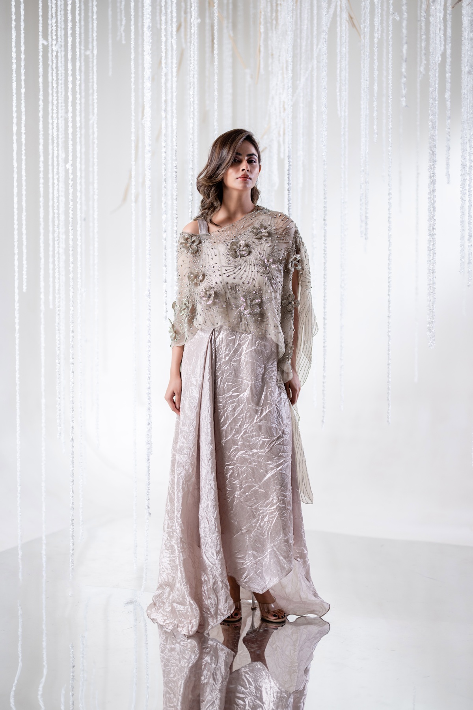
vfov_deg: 39.6
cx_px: 236
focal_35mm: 50
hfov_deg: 27.0
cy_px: 355
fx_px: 985
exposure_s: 1/320
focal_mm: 50
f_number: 1.2
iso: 160
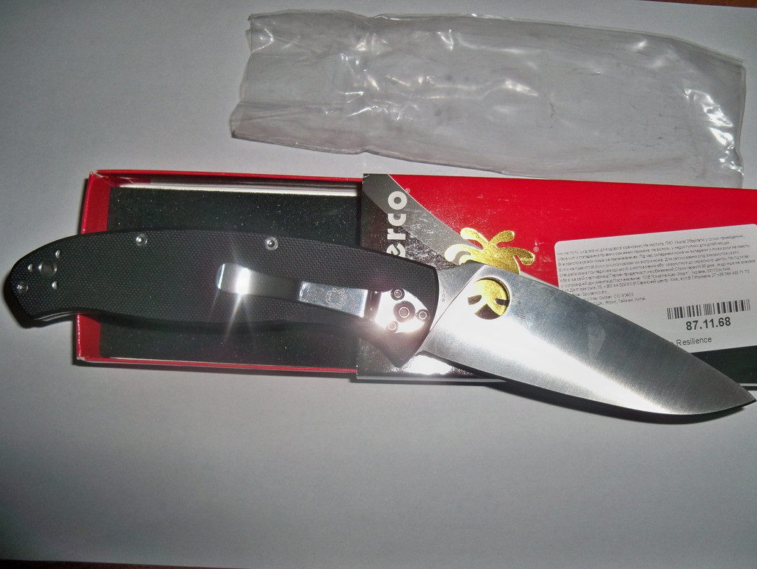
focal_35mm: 36
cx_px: 374
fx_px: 788
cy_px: 288
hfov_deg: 51.3
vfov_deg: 39.7
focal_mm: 6.2
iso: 200
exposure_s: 1/30
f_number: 3.5
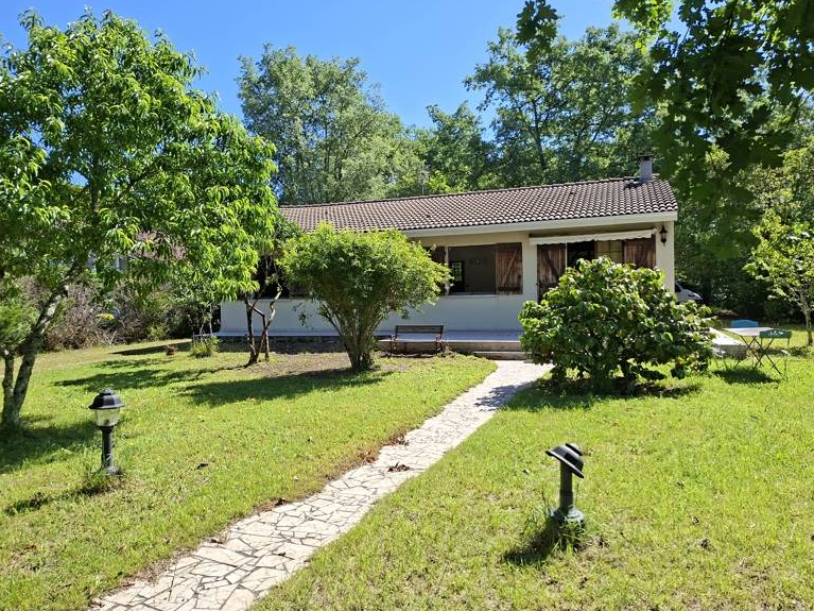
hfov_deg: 71.6
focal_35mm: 24
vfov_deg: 56.8
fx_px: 564
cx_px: 406
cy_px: 306
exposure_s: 1/1274
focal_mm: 5.54
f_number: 1.8
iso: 50
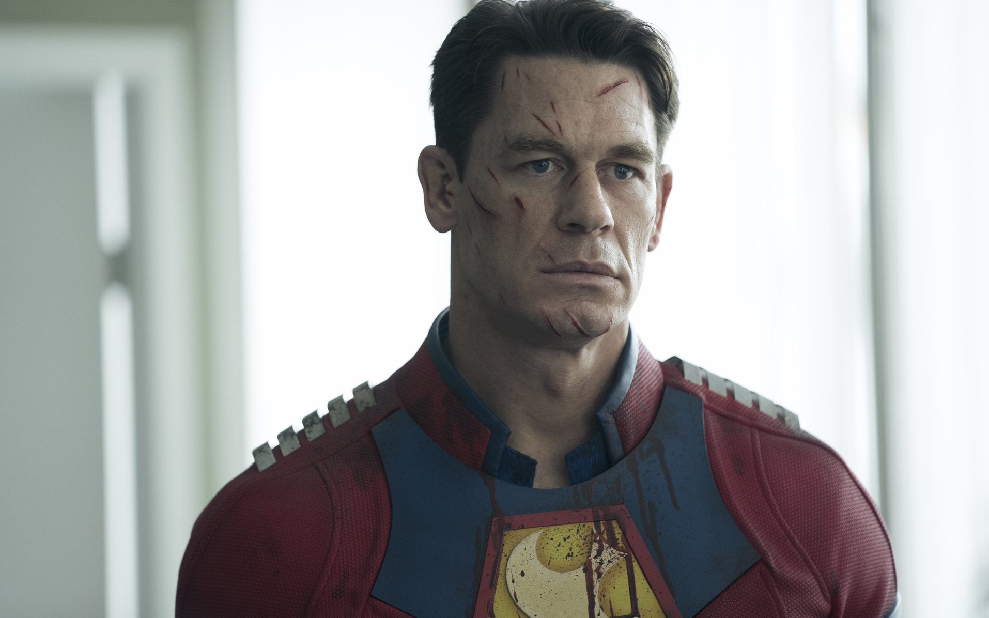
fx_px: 4905
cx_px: 494
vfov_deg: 7.2
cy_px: 291
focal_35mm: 182
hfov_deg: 11.5
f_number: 2.8
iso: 1600
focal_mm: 178
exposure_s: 1/320
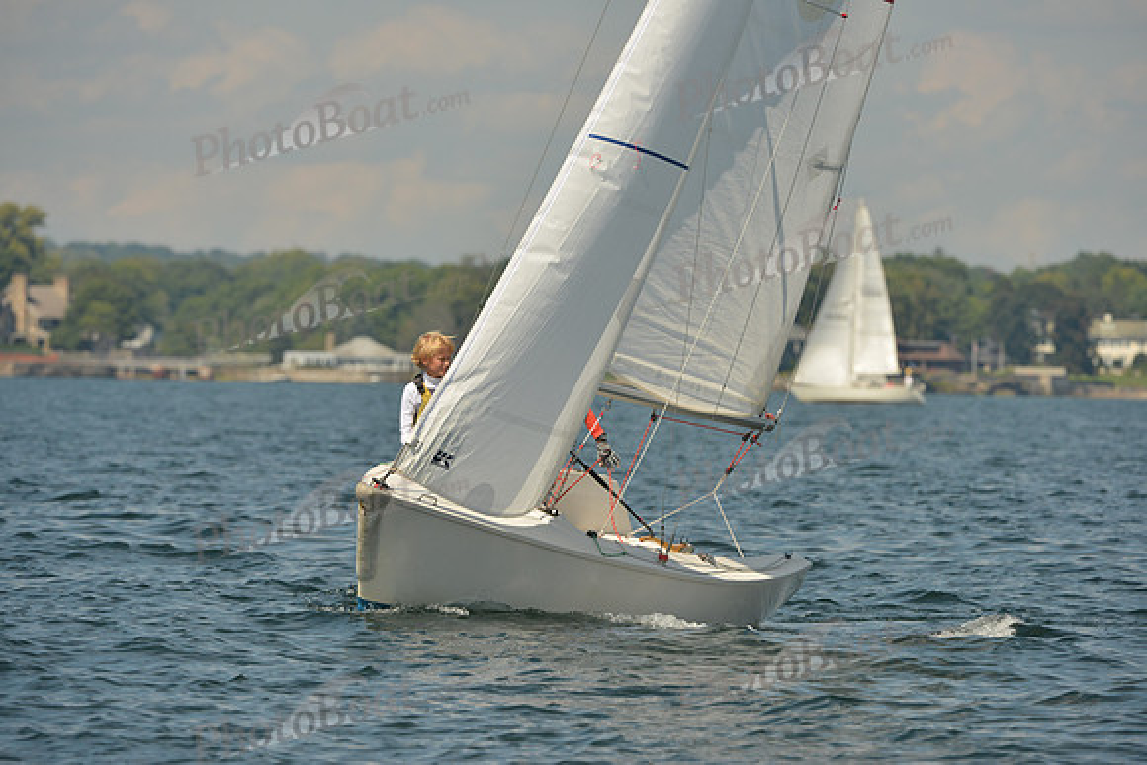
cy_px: 382
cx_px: 574
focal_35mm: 340
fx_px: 10835
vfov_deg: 4.0
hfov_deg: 6.1
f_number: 7.1
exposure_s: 1/1250
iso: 320
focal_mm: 340
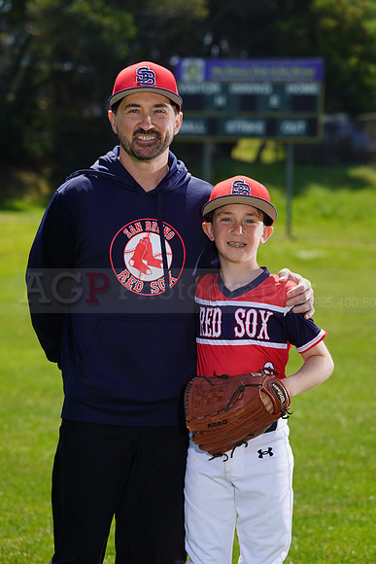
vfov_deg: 14.3
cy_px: 282
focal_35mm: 143
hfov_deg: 9.6
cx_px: 188
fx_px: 2239
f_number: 7.1
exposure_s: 1/250
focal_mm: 143
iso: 100
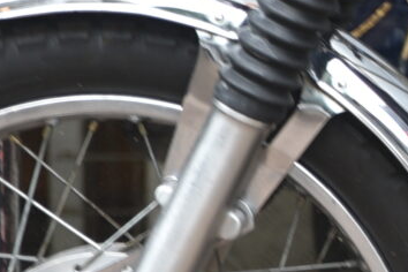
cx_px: 969
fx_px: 5734
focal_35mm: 506
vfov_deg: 2.7
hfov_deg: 4.0
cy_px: 1
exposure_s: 1/60
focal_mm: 70
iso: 100
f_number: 2.8
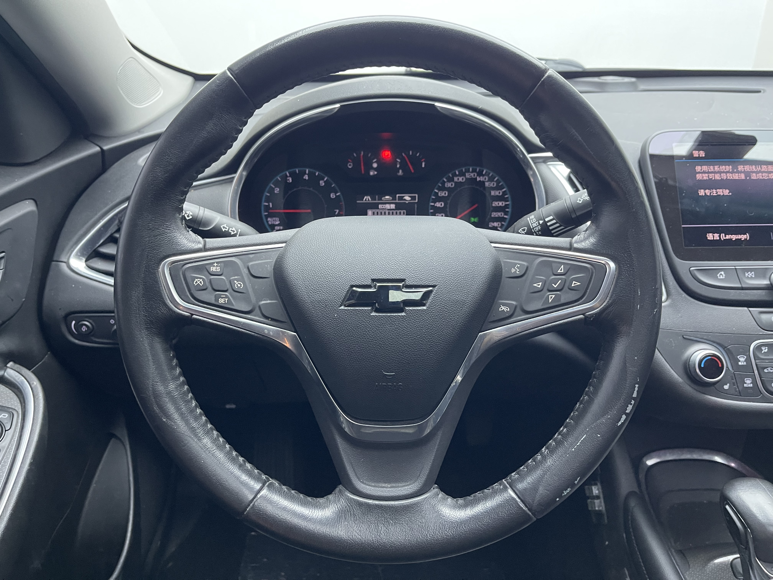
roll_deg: -0.2
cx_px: 386
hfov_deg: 69.4
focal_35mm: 25
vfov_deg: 54.9
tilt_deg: -25.2
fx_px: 558
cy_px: 290
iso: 500
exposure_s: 1/50
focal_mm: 5.1
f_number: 1.6
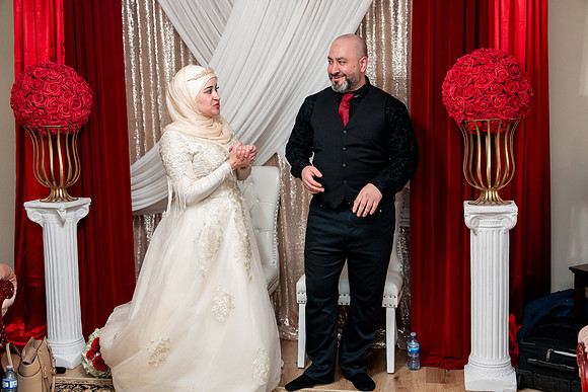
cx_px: 294
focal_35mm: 47
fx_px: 768
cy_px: 196
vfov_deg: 28.7
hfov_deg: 41.9
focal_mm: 47
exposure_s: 1/160
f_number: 2.8
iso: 1600
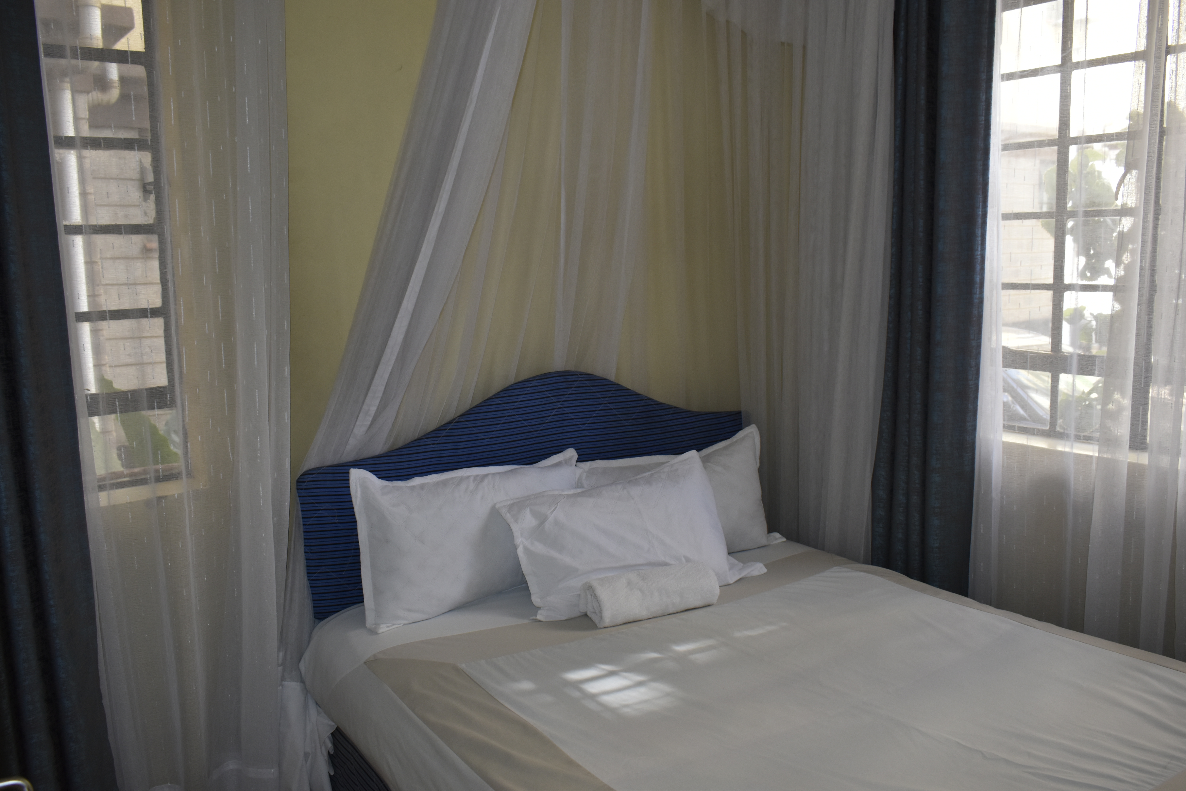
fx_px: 988
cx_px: 593
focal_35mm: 30
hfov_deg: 61.9
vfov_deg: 43.6
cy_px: 396
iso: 560
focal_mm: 20
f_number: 5.6
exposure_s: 1/125
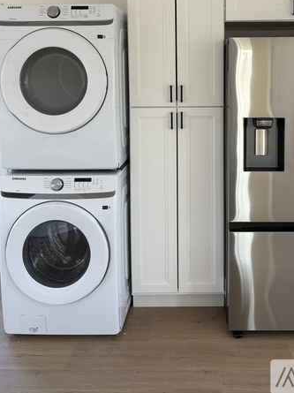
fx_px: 442
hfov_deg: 36.4
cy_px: 100
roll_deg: -0.4
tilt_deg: -4.3
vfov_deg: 46.3
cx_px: 192
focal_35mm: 39
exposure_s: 1/121
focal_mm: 5.96
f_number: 1.6
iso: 40
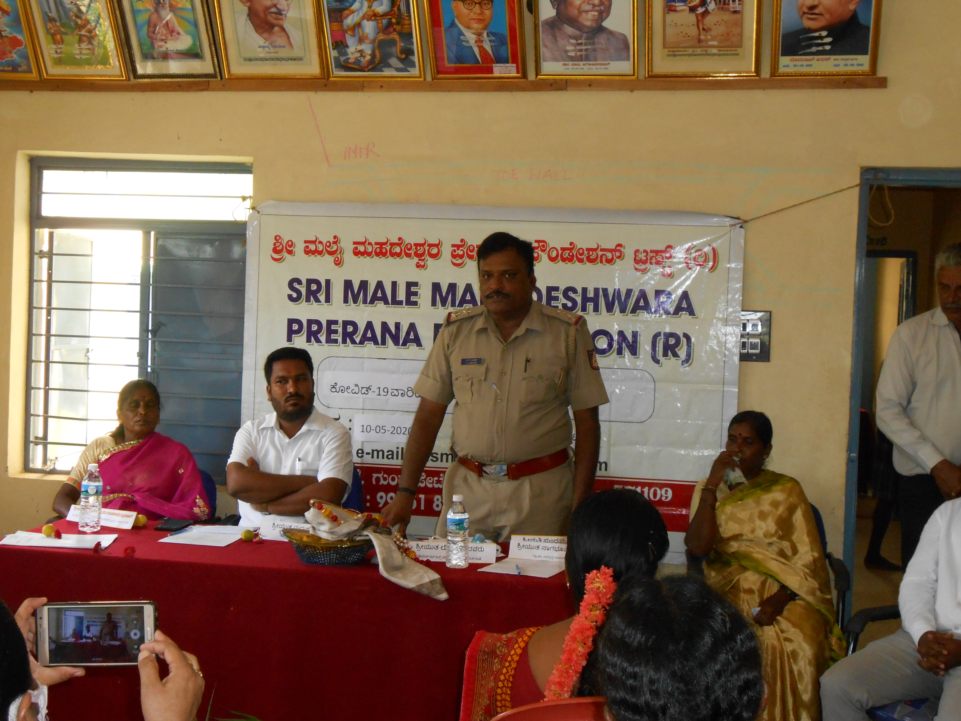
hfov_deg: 38.9
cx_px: 480
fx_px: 1360
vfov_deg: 29.7
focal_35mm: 49
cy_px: 360
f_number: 4.8
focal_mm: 8.8
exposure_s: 1/60
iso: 320
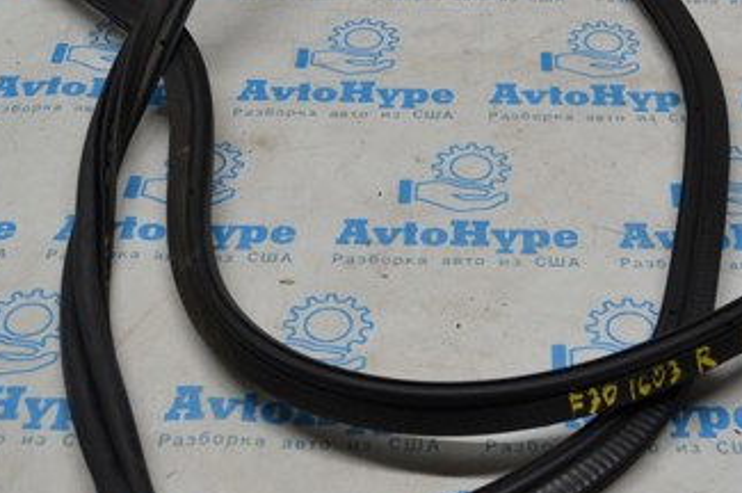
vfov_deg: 19.1
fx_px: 1462
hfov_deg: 28.3
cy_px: 173
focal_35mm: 71
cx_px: 495
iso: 400
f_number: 5.6
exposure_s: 1/100
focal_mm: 24
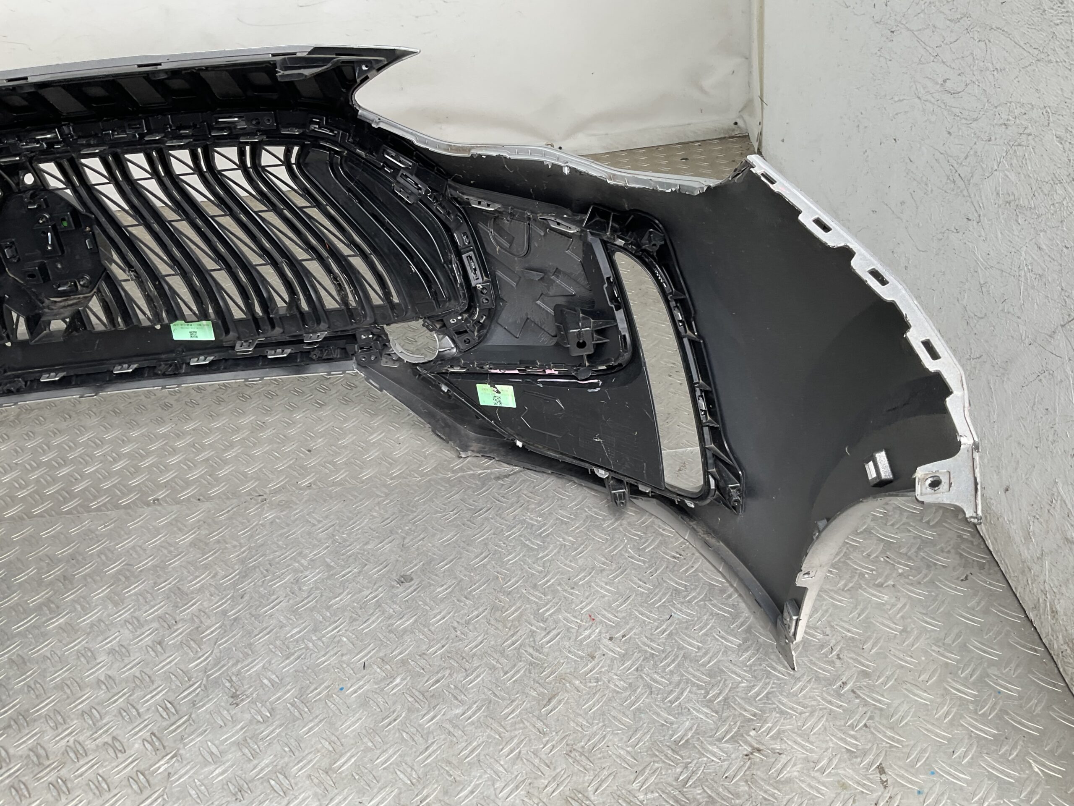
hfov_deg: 61.7
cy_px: 403
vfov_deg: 48.2
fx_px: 900
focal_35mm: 29
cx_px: 537
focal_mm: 3
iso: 16
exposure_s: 1/128
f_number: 1.8
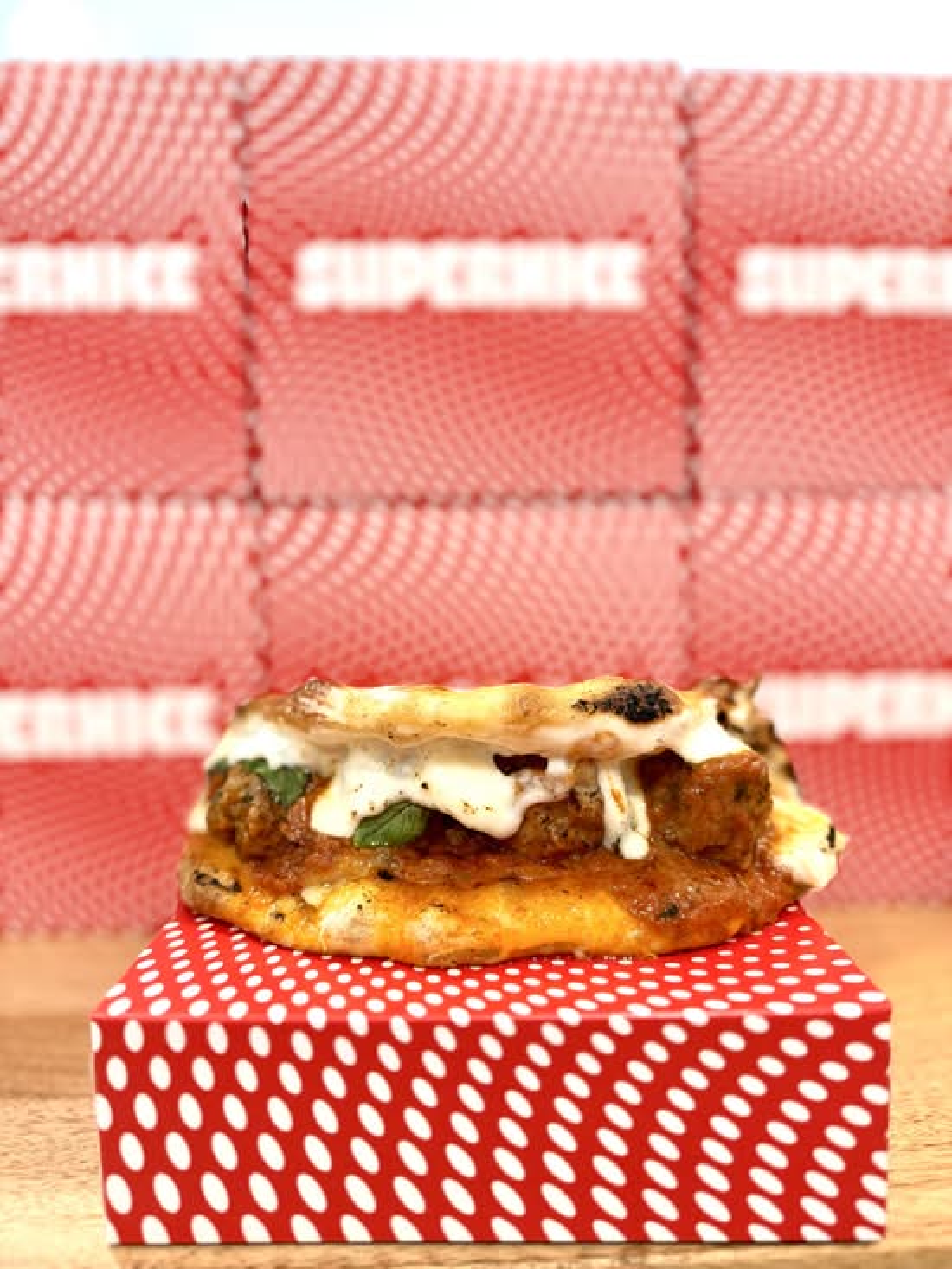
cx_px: 476
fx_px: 880
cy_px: 634
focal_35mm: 24
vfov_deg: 71.6
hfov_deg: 56.8
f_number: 1.78
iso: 125
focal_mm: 6.76
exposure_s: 1/50
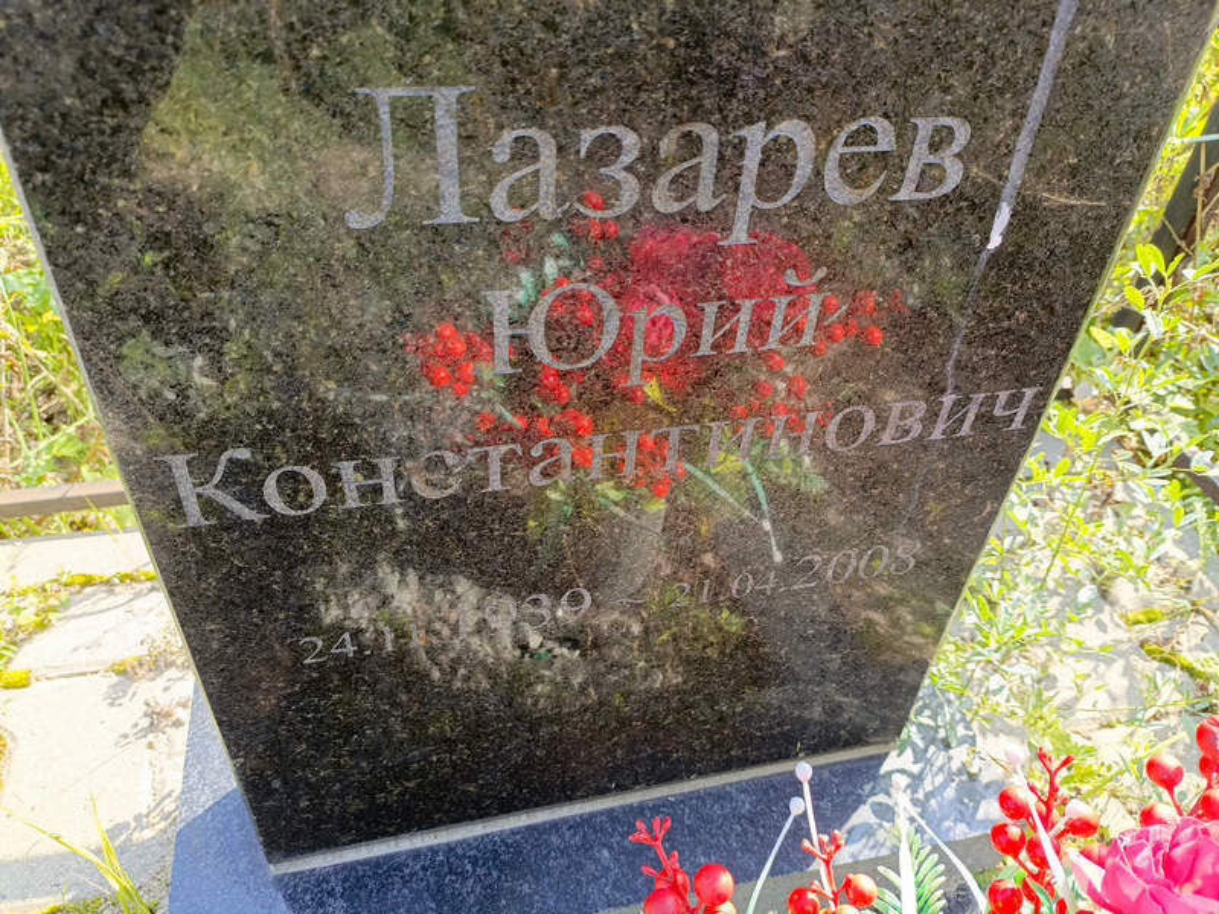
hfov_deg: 69.4
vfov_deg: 54.9
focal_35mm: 25
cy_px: 457
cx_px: 610
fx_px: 880
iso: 110
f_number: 1.69
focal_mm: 4.76
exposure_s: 1/102
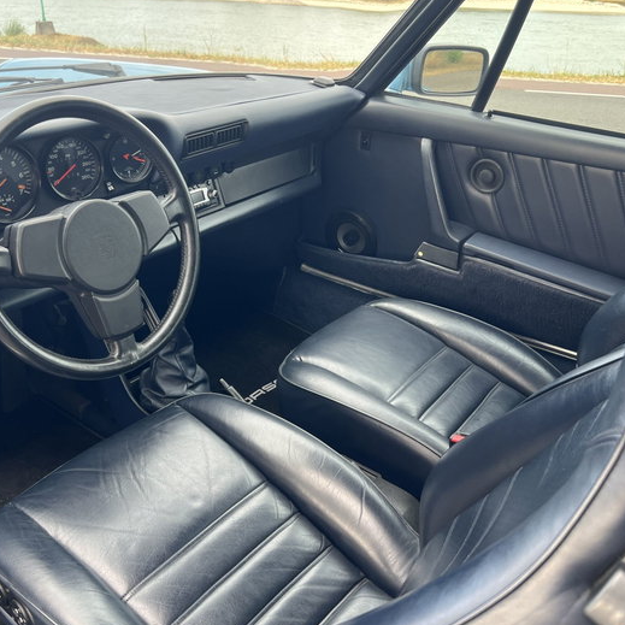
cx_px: 264
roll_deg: -0.7
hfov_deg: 48.3
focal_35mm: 34
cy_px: 314
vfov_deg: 48.5
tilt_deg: -26.4
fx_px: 695
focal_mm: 5.7
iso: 50
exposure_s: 1/176
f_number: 1.5
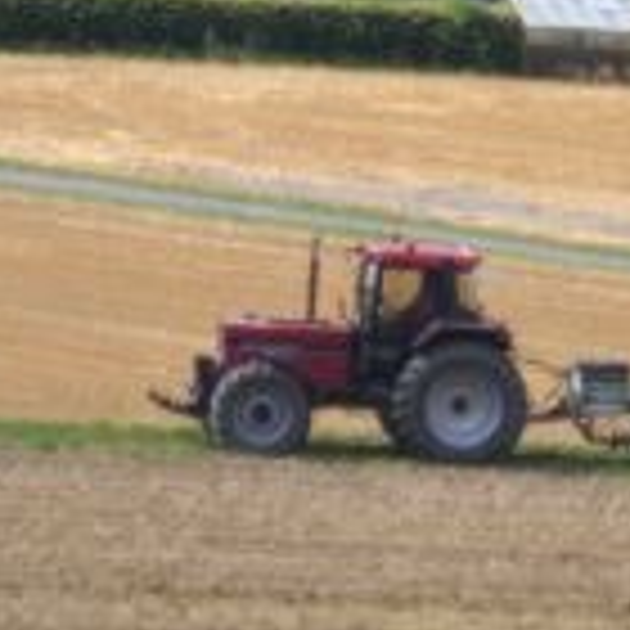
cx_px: 454
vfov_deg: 1.4
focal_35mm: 1240
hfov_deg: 1.4
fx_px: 25532
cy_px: -115
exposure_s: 1/640
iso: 200
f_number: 6.3
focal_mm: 170
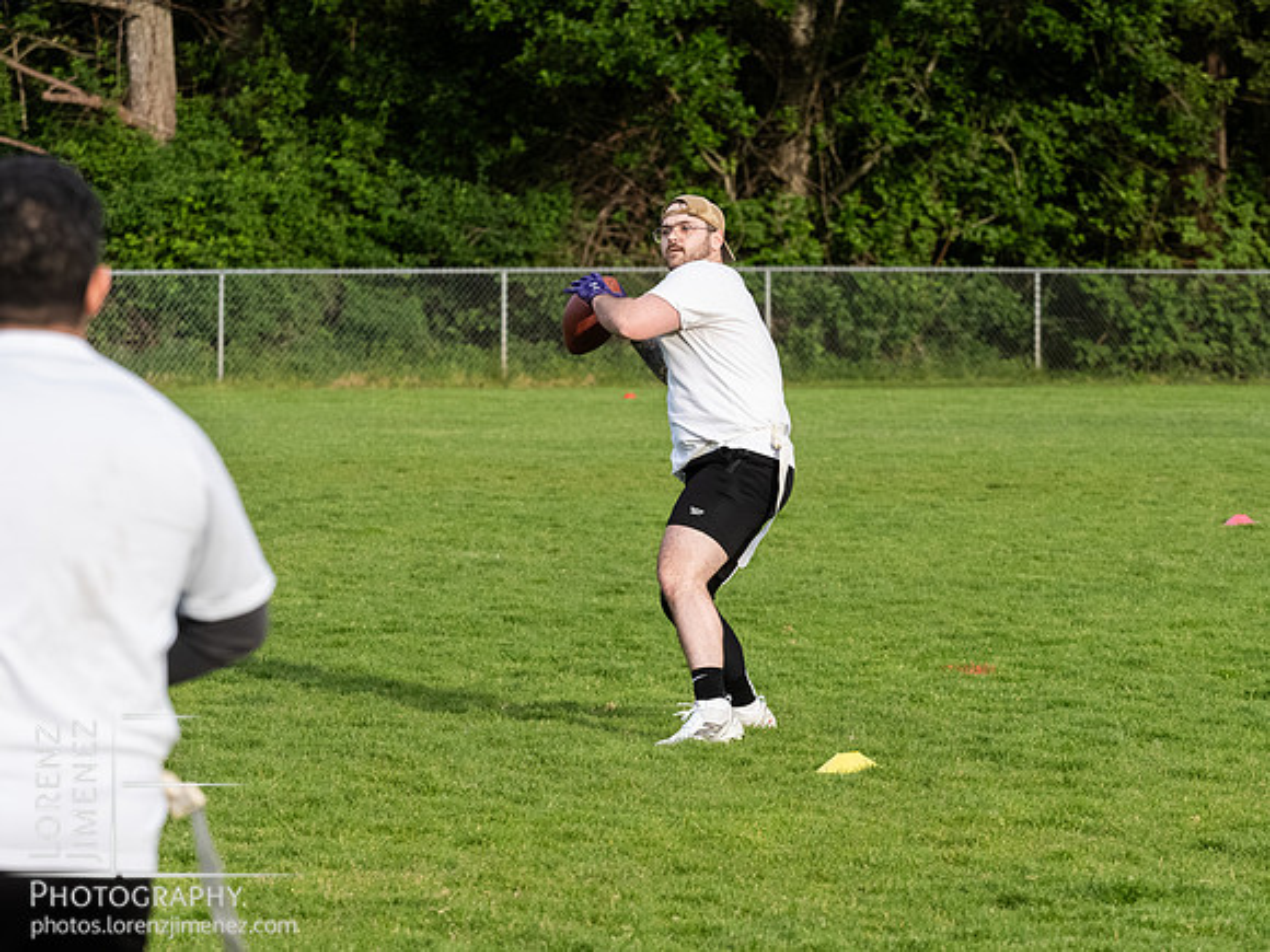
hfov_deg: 8.7
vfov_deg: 6.5
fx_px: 8356
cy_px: 476
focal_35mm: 228
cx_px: 635
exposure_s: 1/1250
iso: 1600
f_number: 5
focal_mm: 110
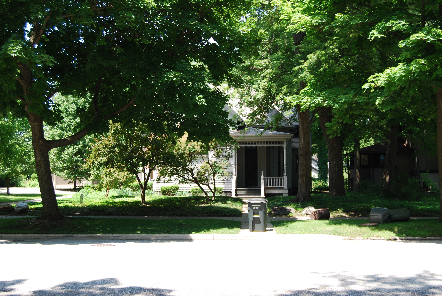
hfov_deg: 43.6
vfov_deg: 29.9
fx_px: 553
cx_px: 221
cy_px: 148
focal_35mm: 45
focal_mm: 30
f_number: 5.6
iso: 160
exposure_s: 1/125
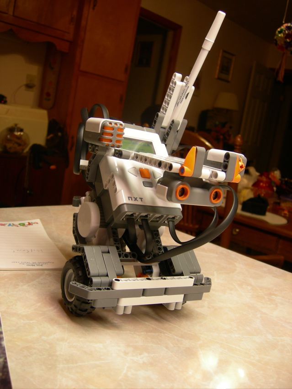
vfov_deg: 51.4
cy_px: 194
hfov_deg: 39.7
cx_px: 146
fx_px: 405
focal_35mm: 36
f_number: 2.7
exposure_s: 1/16
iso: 64
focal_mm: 7.5
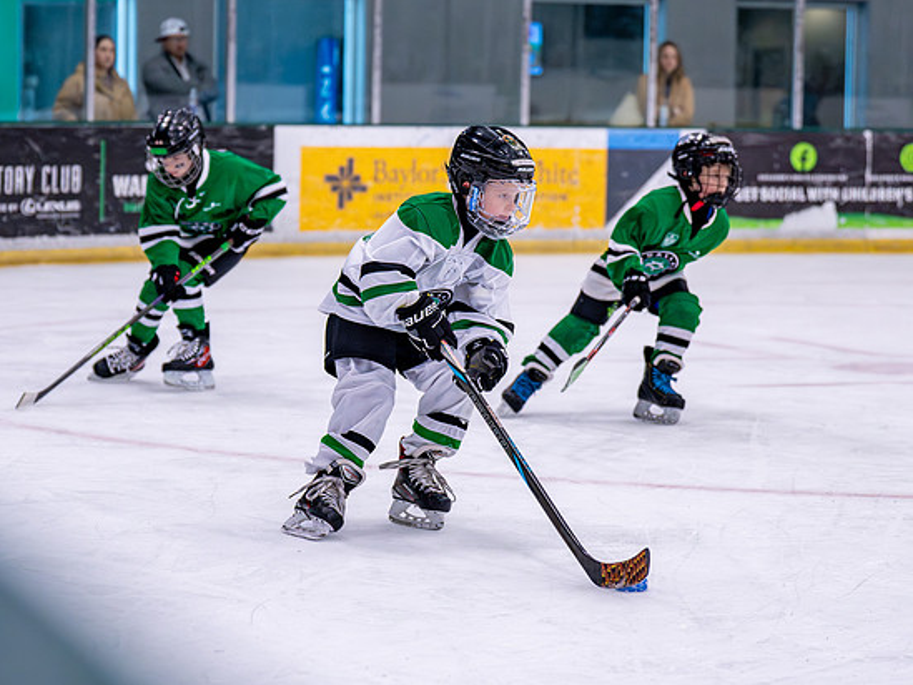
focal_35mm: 110
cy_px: 297
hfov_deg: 17.9
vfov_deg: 13.5
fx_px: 2902
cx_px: 413
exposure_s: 1/1250
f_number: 2.8
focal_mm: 70
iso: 2500
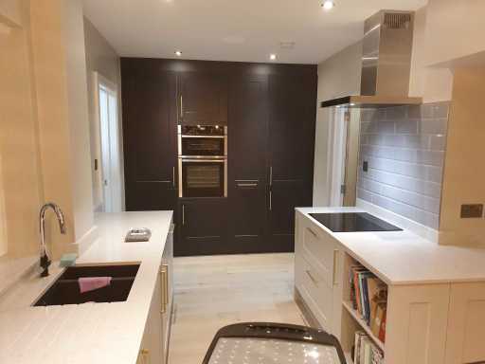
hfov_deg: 67.3
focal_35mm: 26
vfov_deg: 53.1
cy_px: 182
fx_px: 364
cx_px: 242
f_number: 2.4
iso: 500
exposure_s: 1/50
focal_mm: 4.32
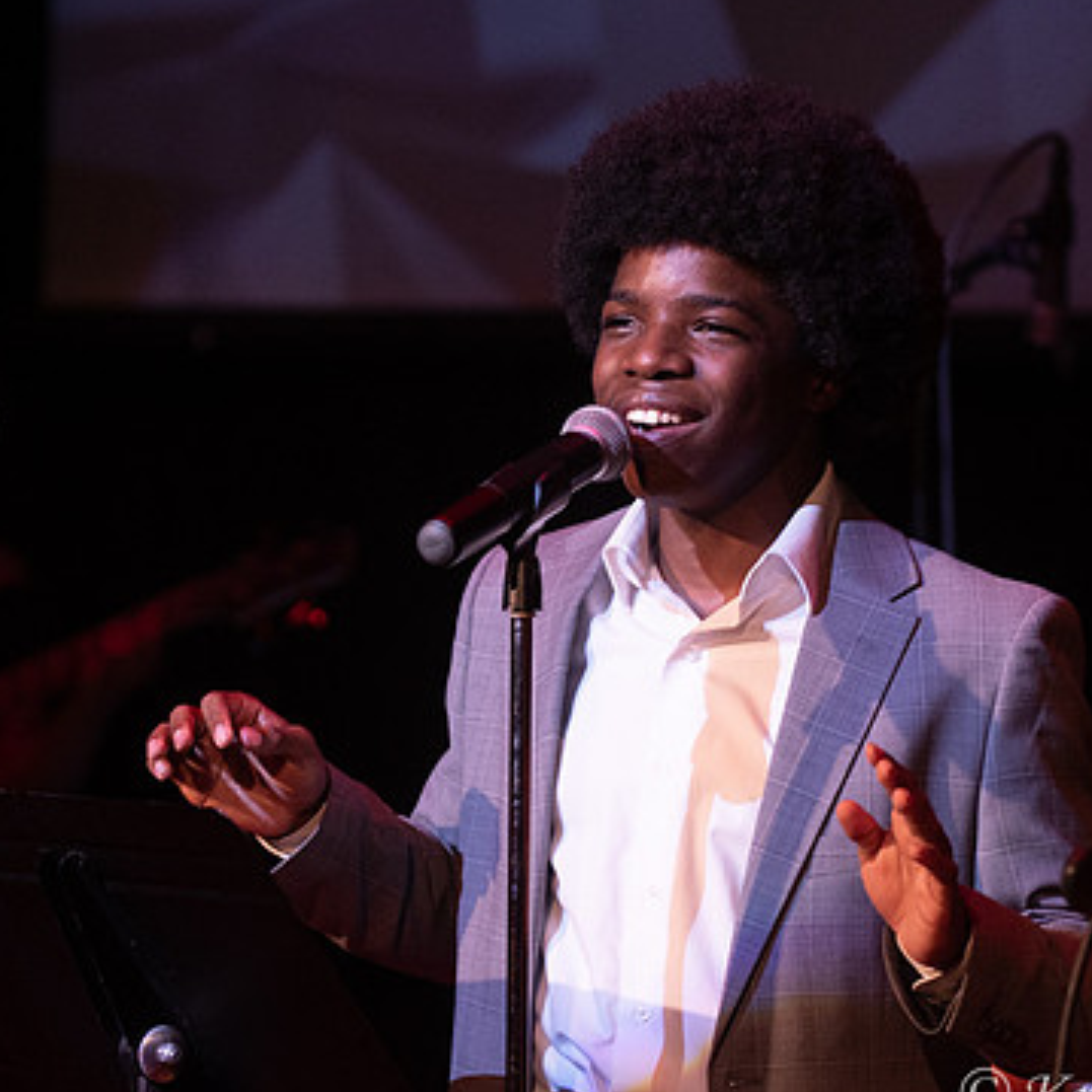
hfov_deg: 7.3
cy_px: 573
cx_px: 599
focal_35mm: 239
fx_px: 8530
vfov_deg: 7.3
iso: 1600
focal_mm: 116
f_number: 2.8
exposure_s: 1/200
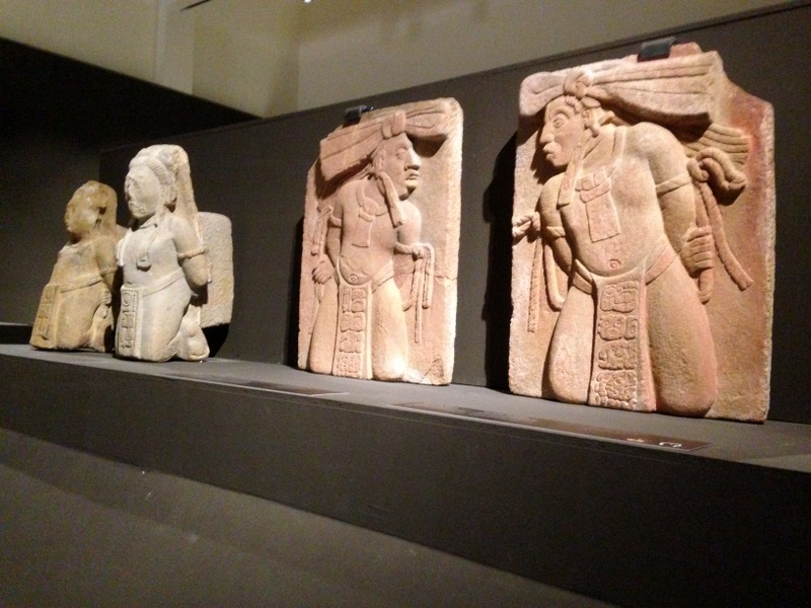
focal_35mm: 33
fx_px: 773
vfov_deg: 42.9
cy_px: 304
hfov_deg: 55.4
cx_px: 406
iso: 500
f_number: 2.4
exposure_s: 1/15
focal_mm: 4.12
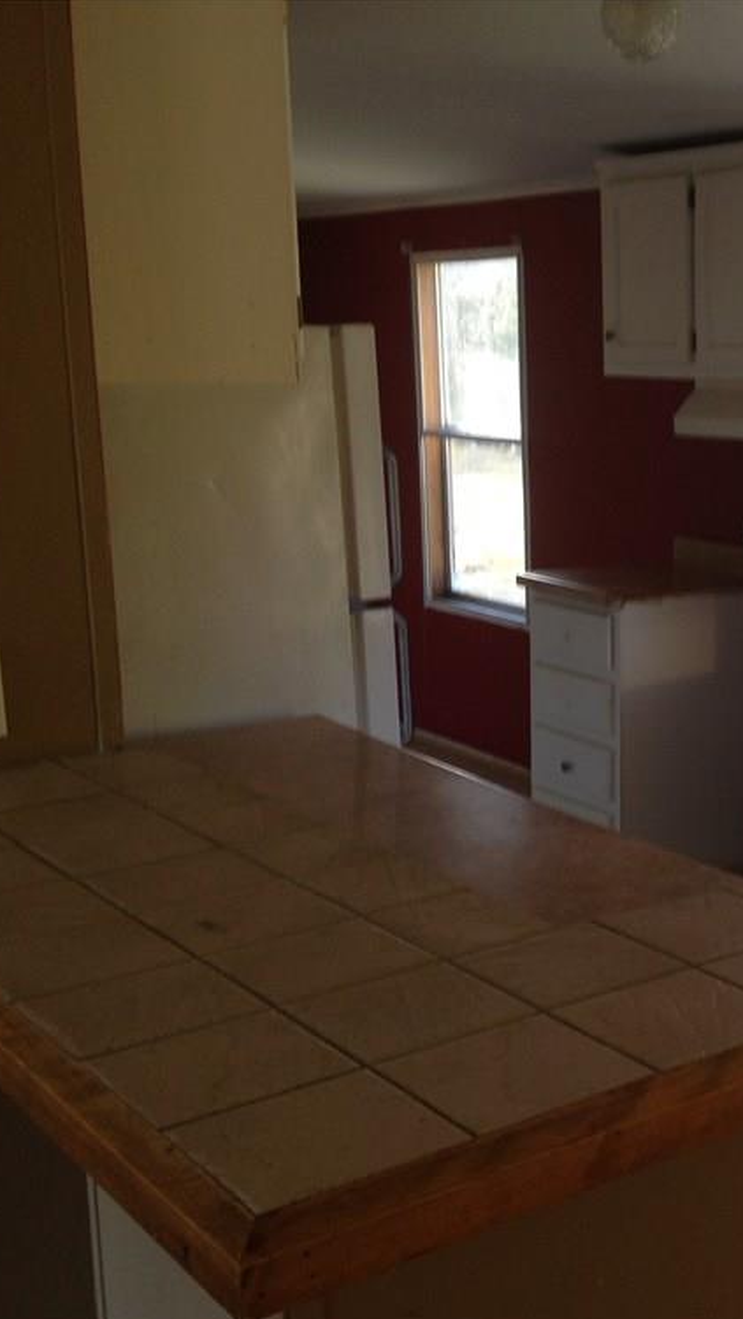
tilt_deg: -9.6
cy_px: 671
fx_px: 1714
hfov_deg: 23.2
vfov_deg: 42.1
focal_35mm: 49
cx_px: 789
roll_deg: -0.7
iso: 50
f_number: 2.4
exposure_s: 1/20
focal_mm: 4.12
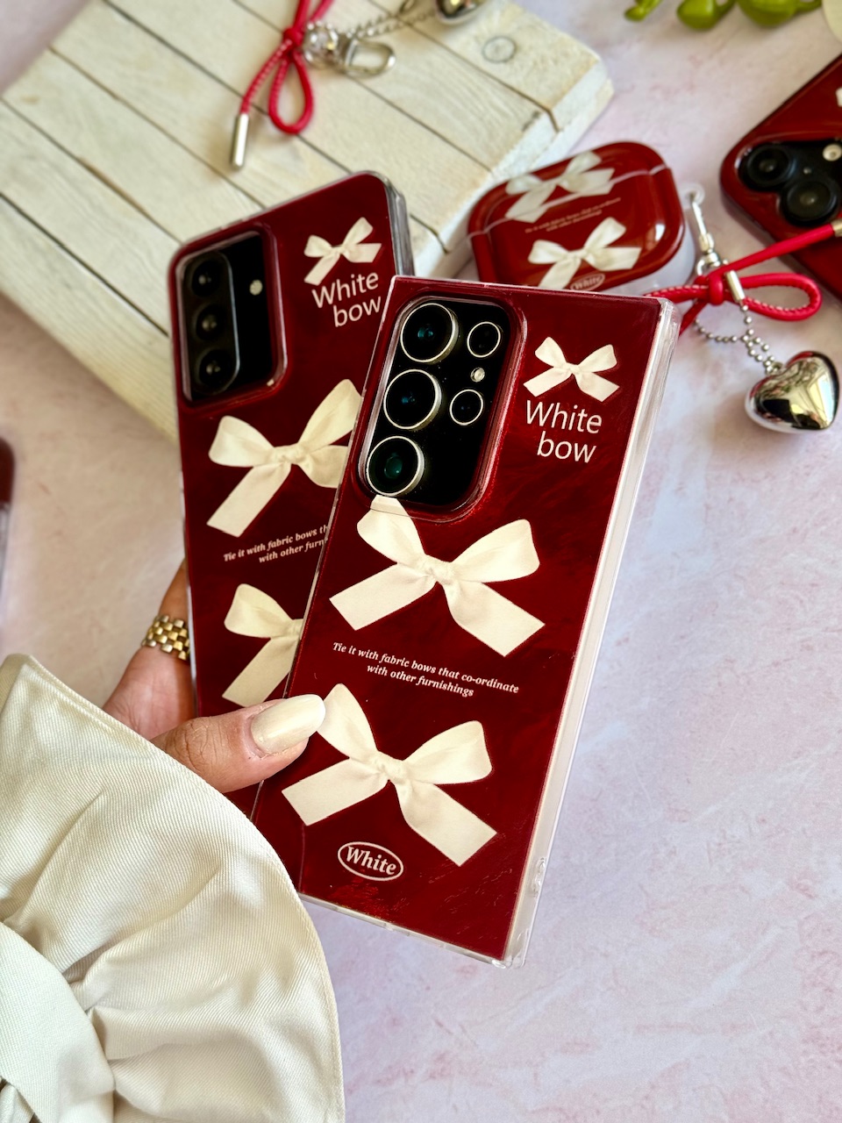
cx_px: 421
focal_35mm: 48
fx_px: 1557
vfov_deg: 39.7
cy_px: 562
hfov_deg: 30.3
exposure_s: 1/289
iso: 64
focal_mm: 6.76
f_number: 1.78
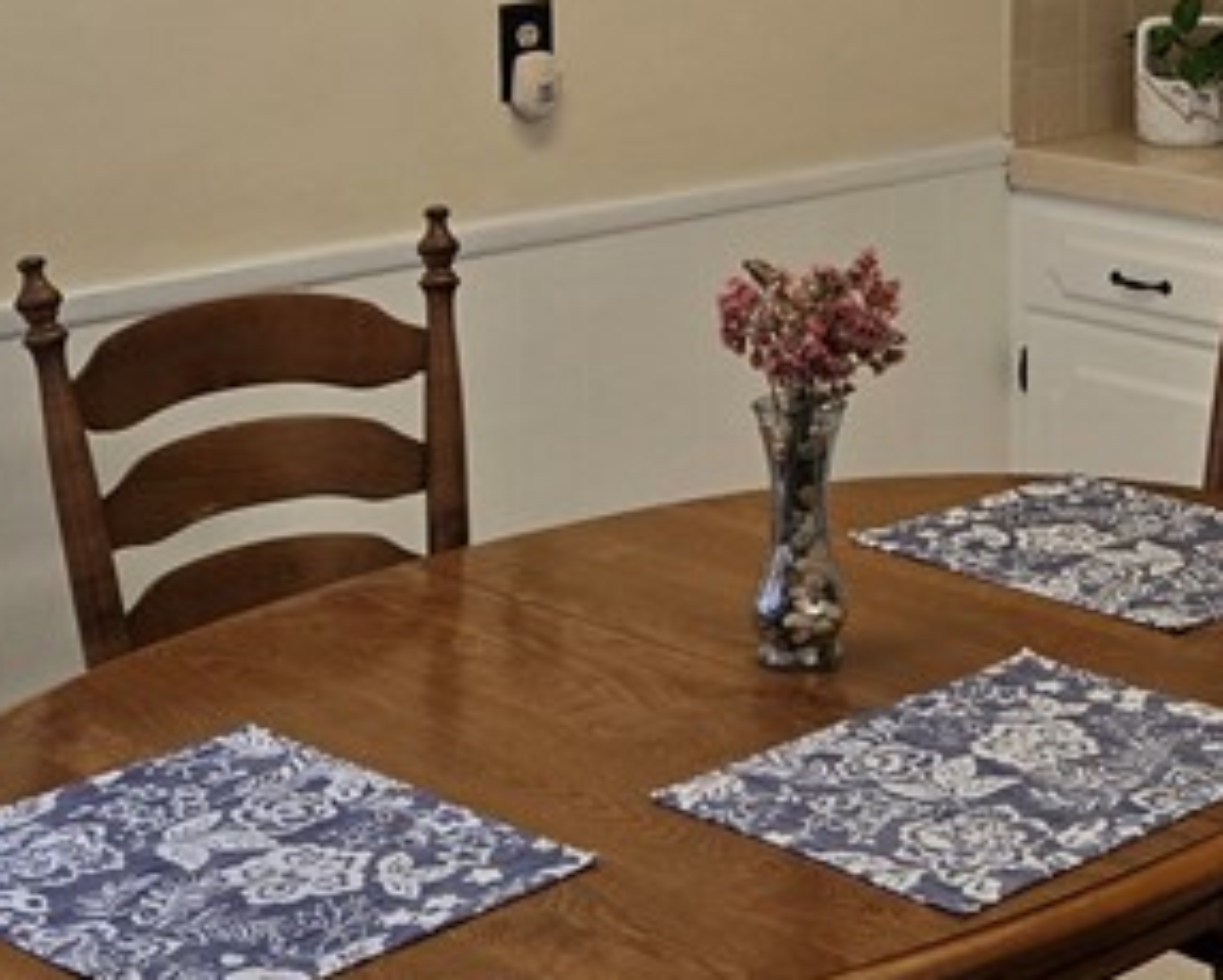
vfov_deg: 18.4
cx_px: 1099
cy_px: -111
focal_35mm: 80
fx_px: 2898
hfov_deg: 23.2
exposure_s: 1/120
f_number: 1.8
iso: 100
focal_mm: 5.4
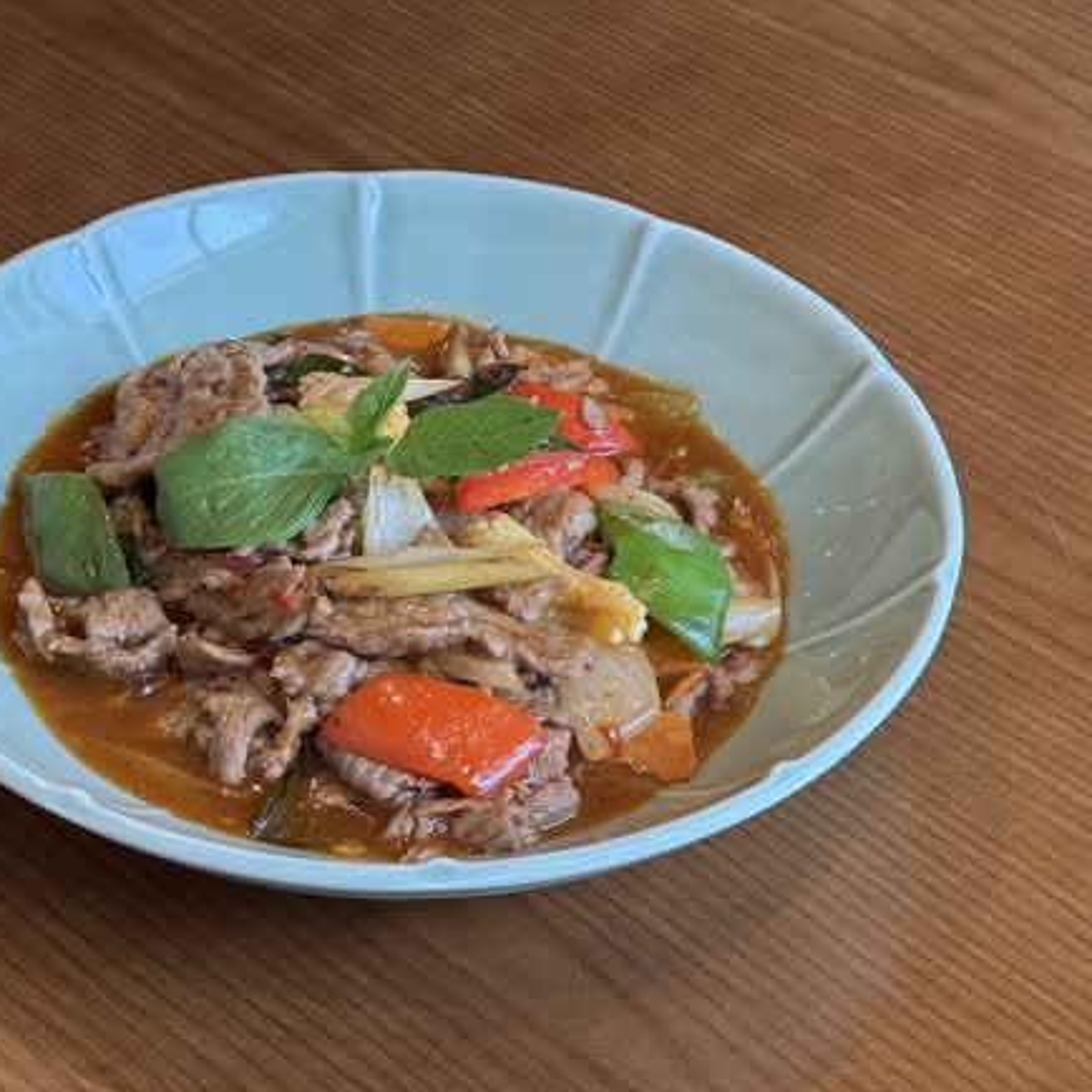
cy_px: 546
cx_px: 400
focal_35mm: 92
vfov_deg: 18.9
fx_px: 3284
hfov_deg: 18.8
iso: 125
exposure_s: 1/120
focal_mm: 9
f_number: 2.8
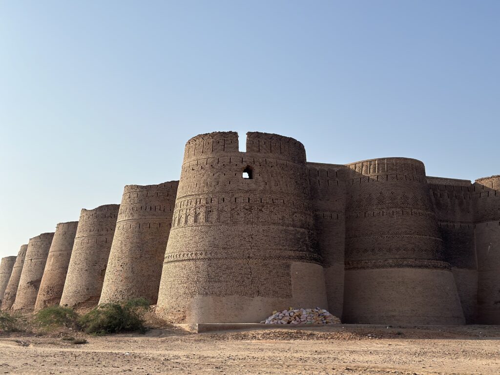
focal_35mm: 48
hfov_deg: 39.7
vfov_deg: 30.3
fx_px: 693
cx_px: 250
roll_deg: +0.4
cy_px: 188
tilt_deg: +10.7
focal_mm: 6.86
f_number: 1.78
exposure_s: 1/6211
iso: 80
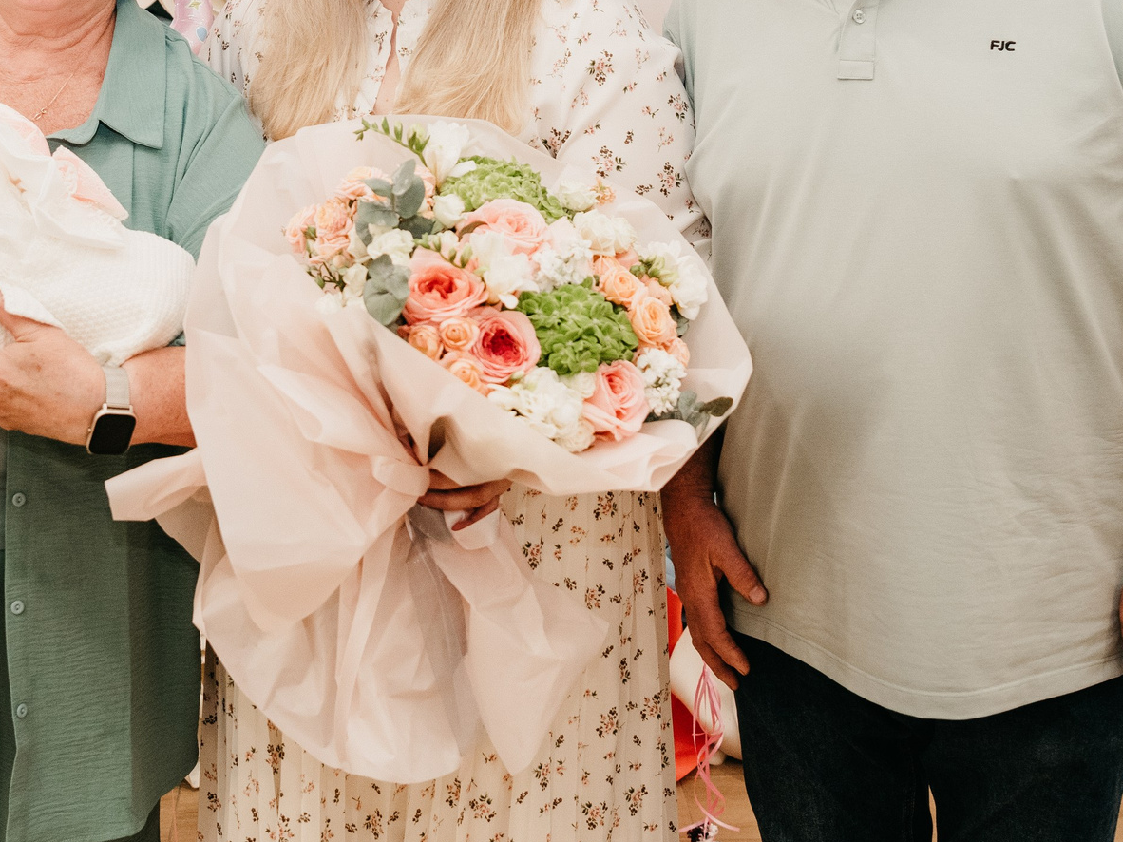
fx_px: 2173
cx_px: 307
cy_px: 83
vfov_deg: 21.4
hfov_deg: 28.6
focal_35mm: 67
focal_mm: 28
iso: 640
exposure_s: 1/160
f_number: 4
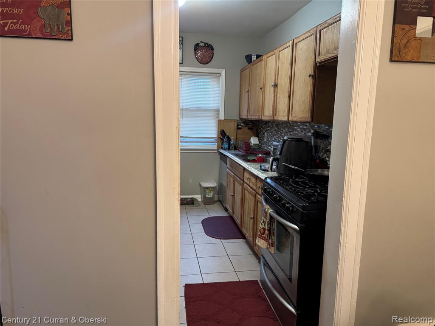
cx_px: 218
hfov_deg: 71.6
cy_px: 163
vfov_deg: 56.8
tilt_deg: -8.8
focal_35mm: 24
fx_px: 302
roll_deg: -1.4
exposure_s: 1/60
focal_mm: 6.76
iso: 320
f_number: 1.78
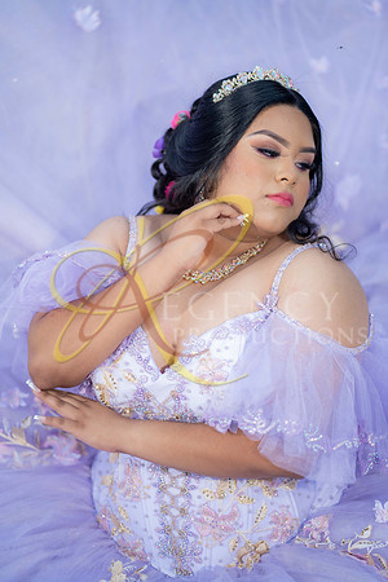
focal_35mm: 85
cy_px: 291
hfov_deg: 16.1
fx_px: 1374
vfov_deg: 23.9
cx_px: 194
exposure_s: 1/1250
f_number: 1.8
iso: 125
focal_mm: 85
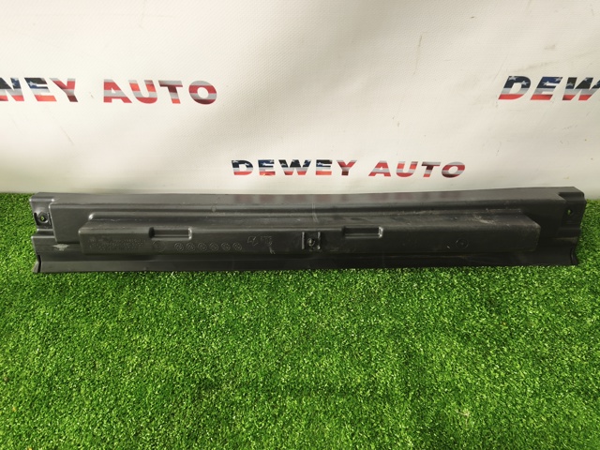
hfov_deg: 73.9
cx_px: 300
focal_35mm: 23
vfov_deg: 58.9
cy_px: 225
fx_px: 399
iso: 250
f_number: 1.7
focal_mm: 5.35
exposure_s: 1/50
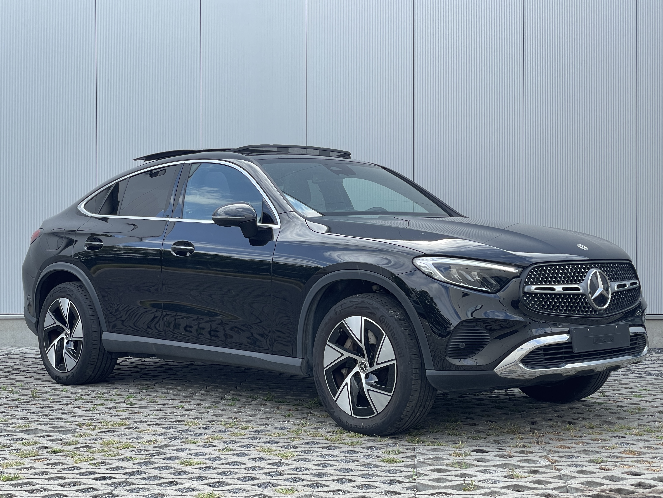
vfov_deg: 28.0
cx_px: 332
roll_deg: -0.1
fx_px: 996
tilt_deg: +0.7
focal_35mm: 52
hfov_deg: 36.8
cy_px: 249
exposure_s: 1/282
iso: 25
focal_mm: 6
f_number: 2
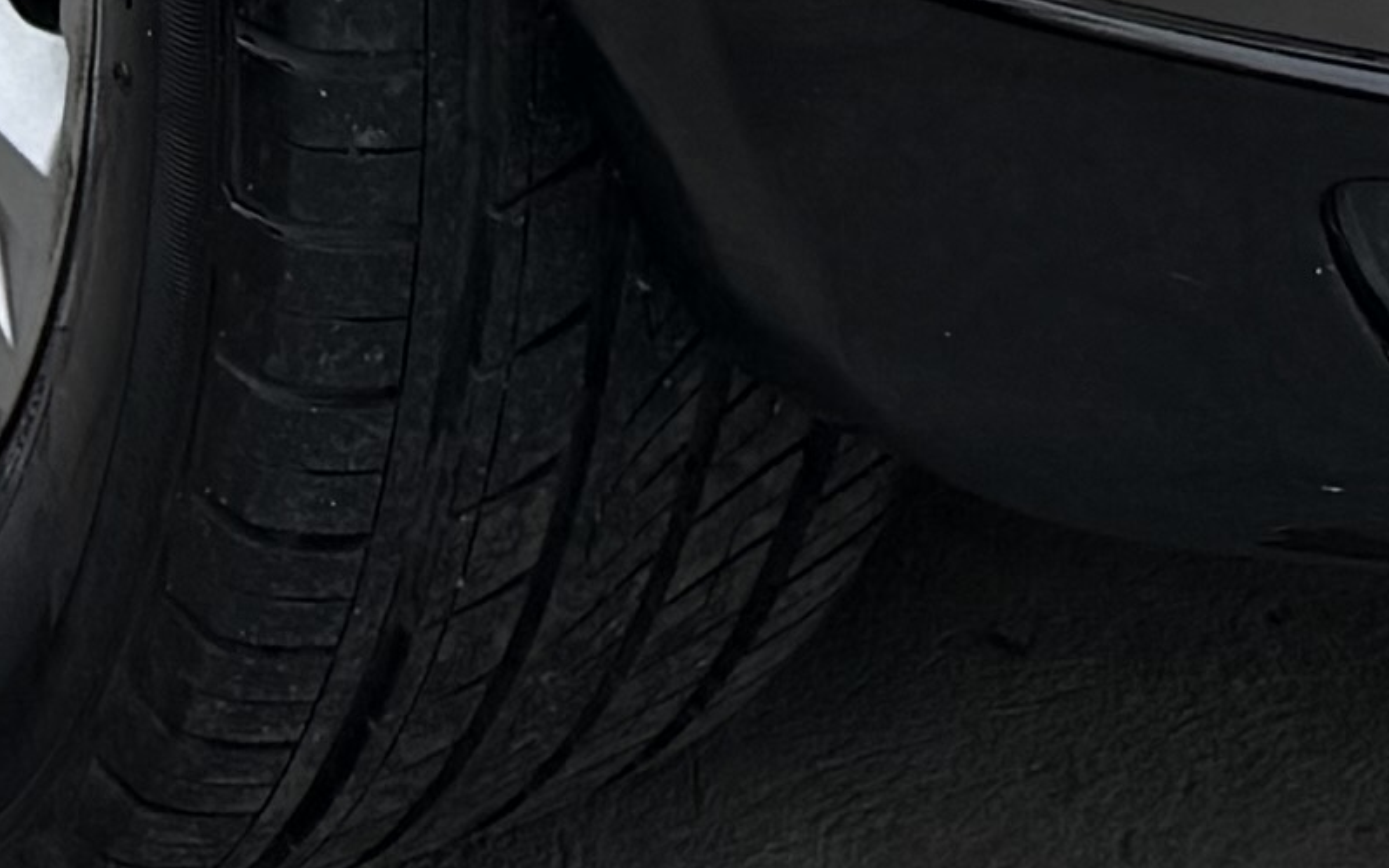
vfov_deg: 6.2
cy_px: -2406
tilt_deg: -6.2
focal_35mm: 182
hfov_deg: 11.5
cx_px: 1192
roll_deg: -1.6
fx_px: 6891
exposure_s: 1/3759
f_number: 1.78
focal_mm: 6.76
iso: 80
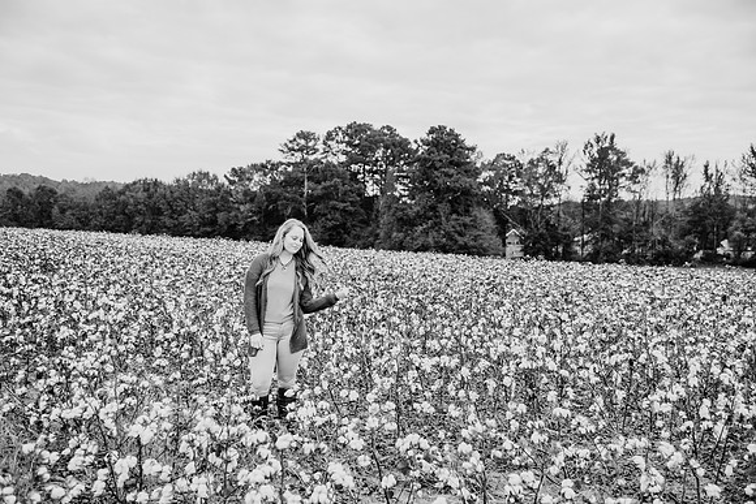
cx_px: 378
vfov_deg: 29.3
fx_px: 966
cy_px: 252
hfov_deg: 42.7
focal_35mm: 46
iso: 400
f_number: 4
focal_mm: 46
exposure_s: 1/640
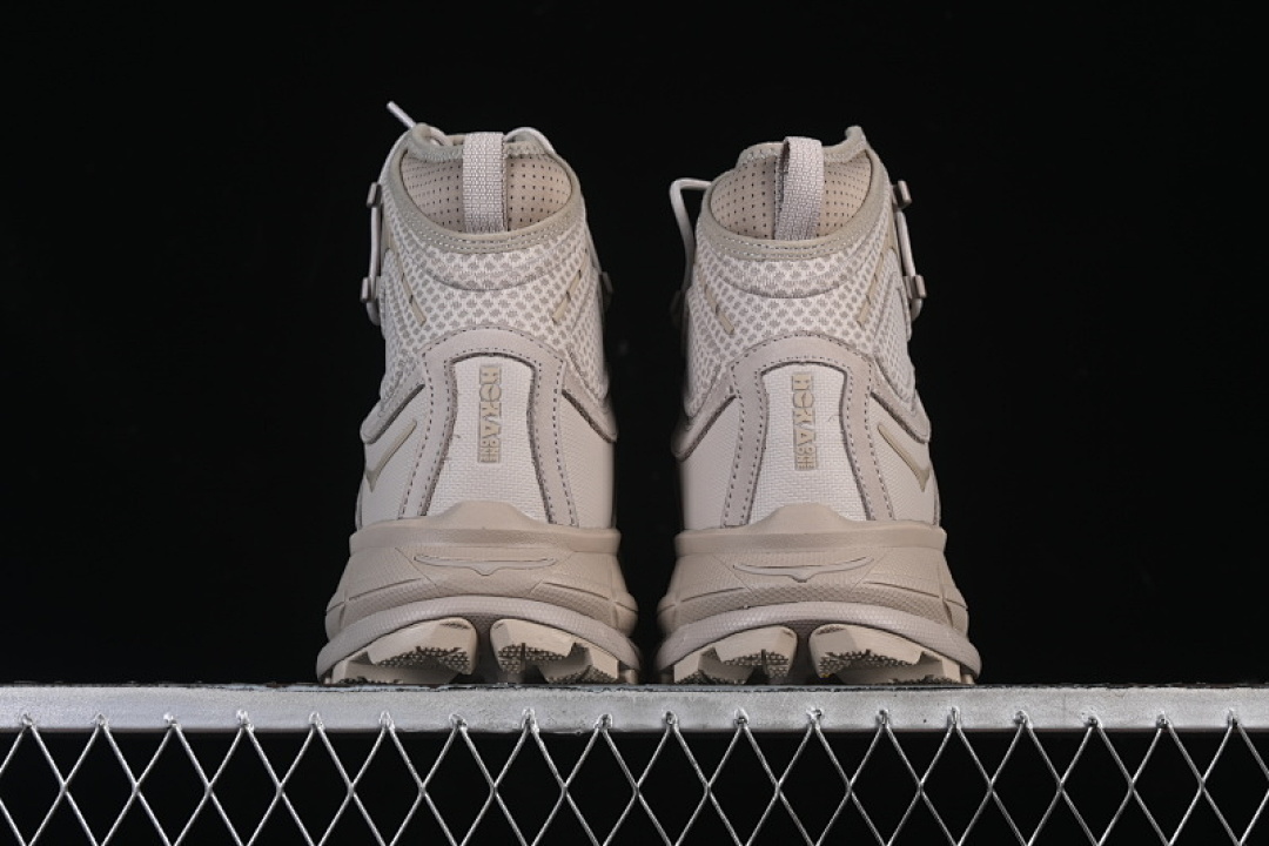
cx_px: 634
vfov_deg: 18.2
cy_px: 423
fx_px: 2644
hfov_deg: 27.0
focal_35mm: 75
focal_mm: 50
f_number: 8
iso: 160
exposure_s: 1/80
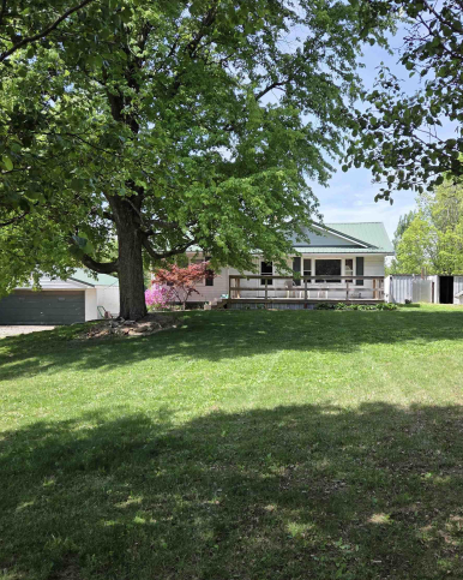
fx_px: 531
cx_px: 267
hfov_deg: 46.9
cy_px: 299
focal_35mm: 31
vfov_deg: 57.2
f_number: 1.8
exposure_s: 1/2151
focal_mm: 5.4
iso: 80
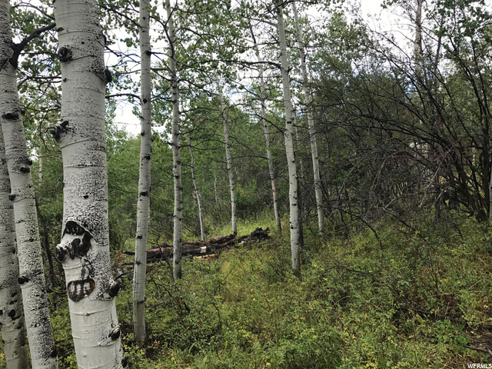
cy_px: 184
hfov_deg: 63.4
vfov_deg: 49.7
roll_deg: -1.7
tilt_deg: -1.2
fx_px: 398
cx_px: 246
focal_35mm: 28
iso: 20
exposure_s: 1/805
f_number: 1.8
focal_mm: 3.99
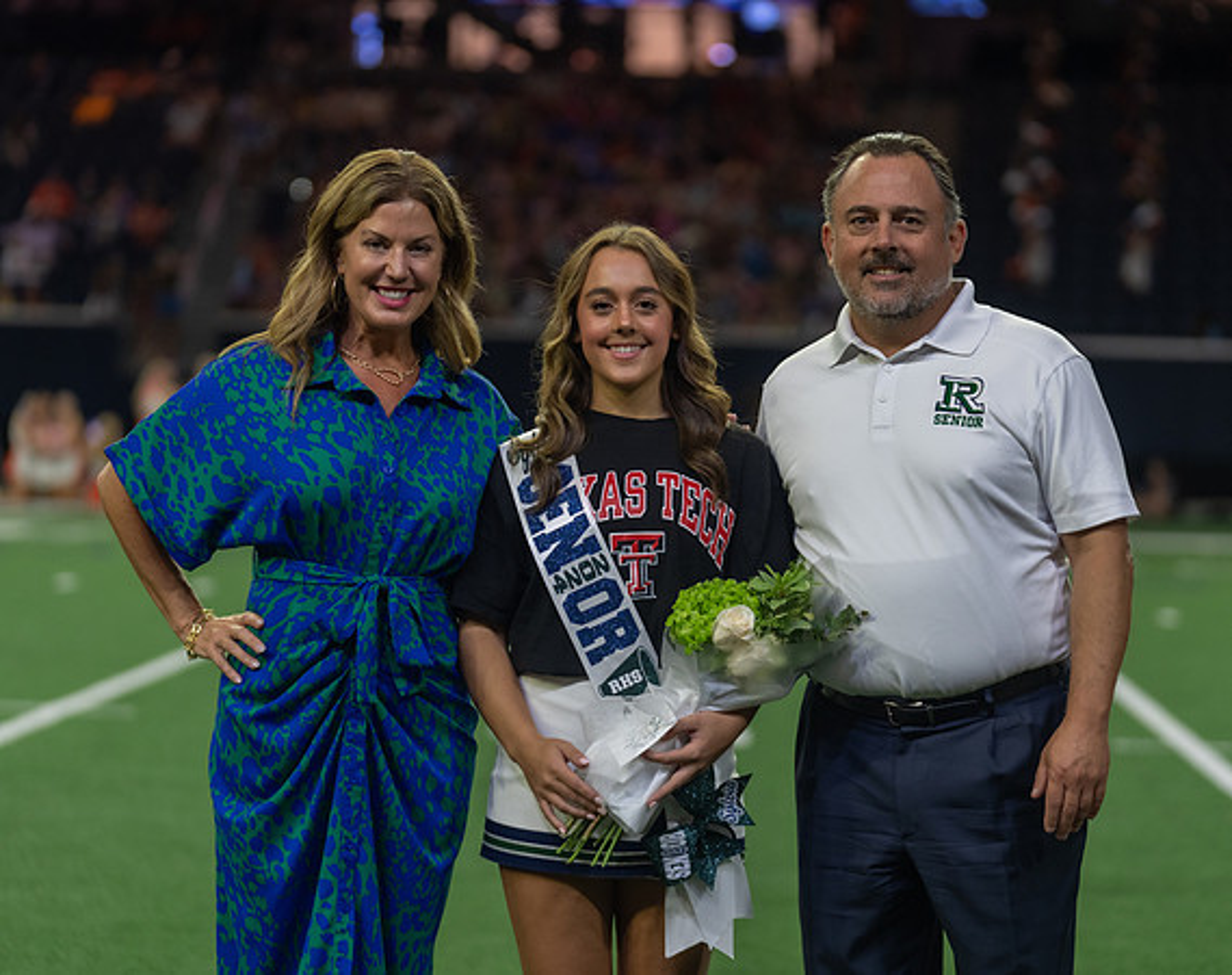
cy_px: 472
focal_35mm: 129
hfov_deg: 15.0
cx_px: 641
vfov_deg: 11.9
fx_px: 4687
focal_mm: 112
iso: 1000
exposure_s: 1/320
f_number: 2.8
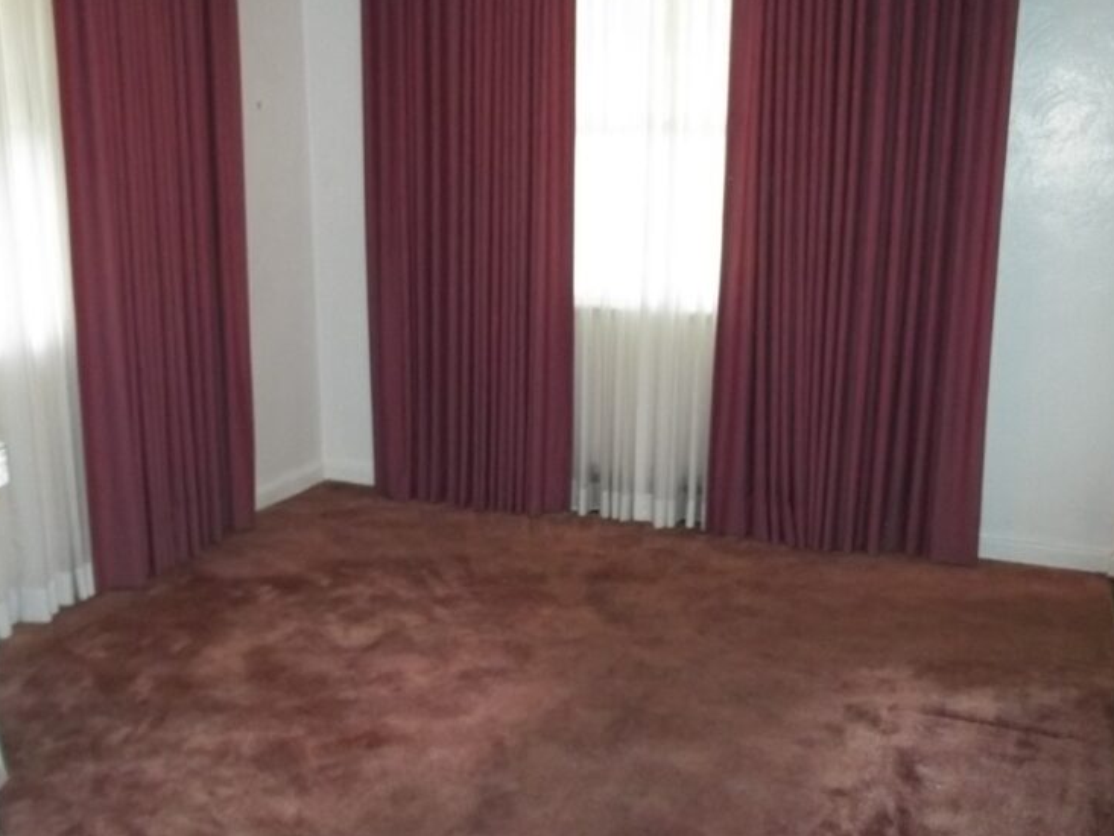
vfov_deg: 39.7
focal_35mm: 36
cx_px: 576
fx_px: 1159
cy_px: 423
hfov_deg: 51.3
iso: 320
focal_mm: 5.9
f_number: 3.3
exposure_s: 1/30
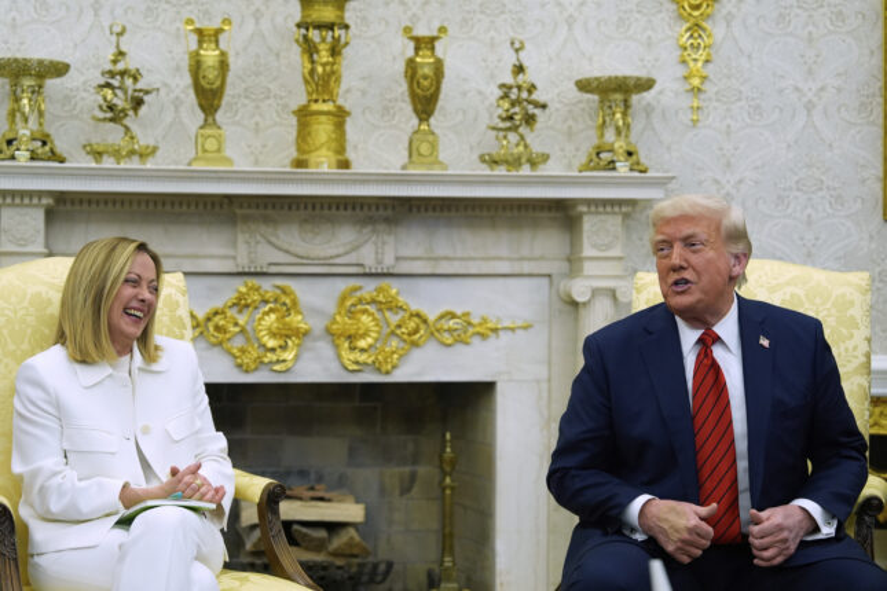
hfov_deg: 31.0
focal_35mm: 65
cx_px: 444
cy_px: 296
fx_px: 1601
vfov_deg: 20.9
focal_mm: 65
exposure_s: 1/320
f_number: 3.5
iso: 1600
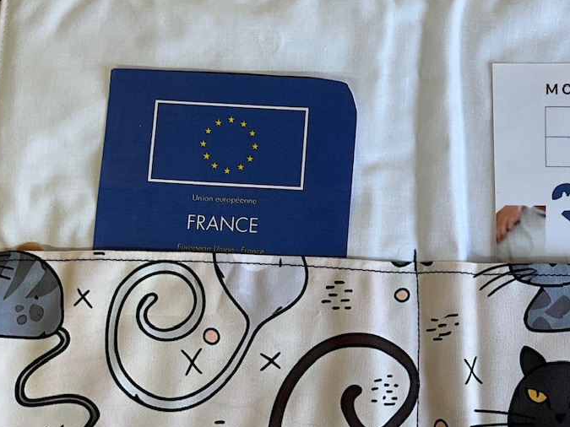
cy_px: 255
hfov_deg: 34.0
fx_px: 905
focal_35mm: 55
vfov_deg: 26.5
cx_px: 449
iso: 25
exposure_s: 1/122
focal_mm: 3
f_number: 1.8
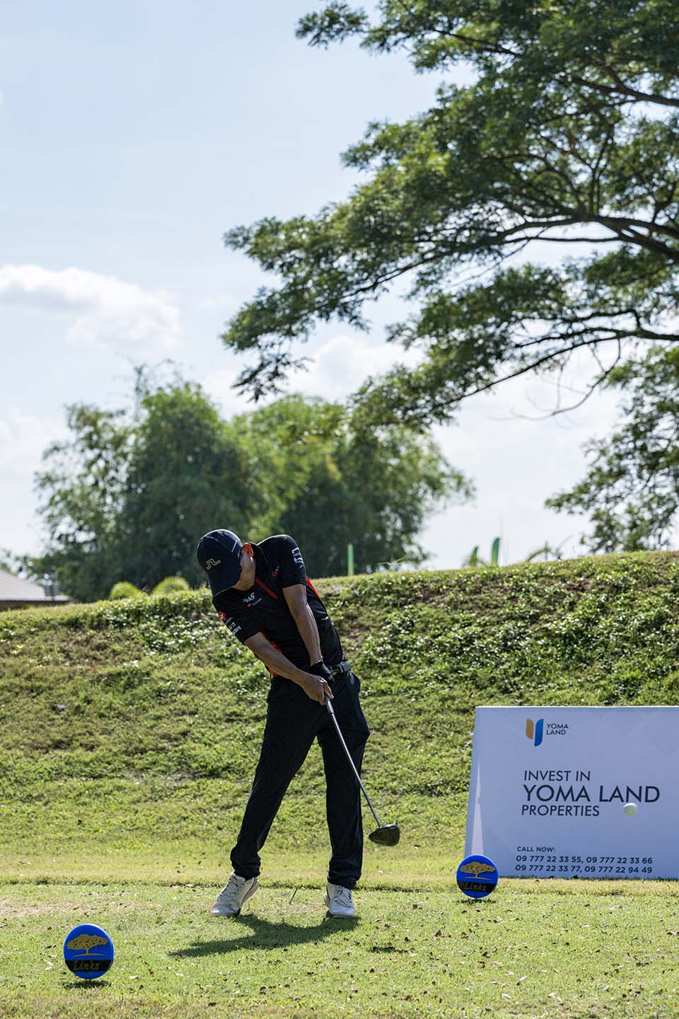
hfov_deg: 14.1
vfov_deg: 21.0
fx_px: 2744
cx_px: 340
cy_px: 510
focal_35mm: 97
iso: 125
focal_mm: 97
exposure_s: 1/5000
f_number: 4.5
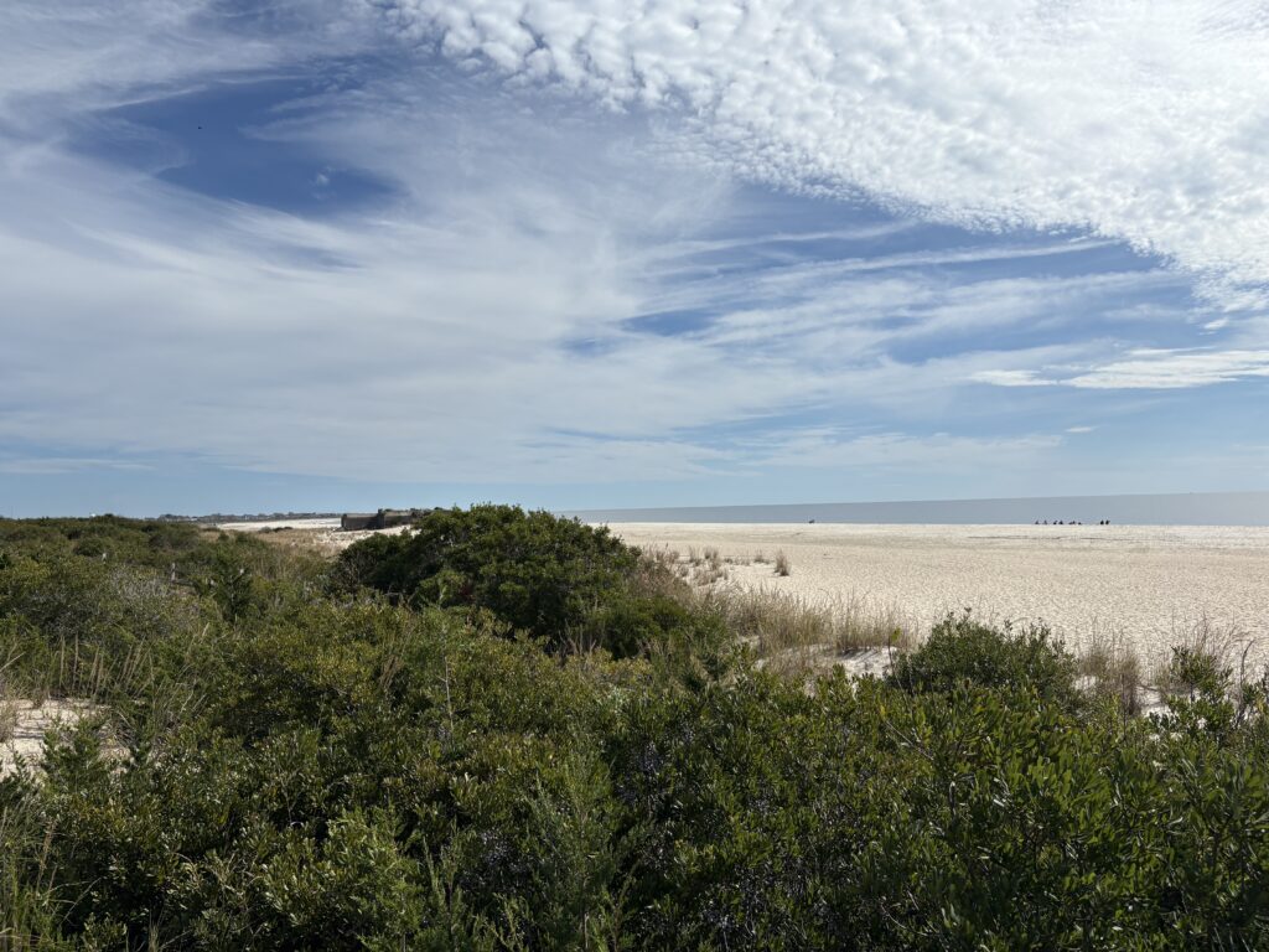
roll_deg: +2.4
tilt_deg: +2.2
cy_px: 476
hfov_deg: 67.3
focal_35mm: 26
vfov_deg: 53.1
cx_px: 634
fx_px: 953
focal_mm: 5.96
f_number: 1.6
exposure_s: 1/8850
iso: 50
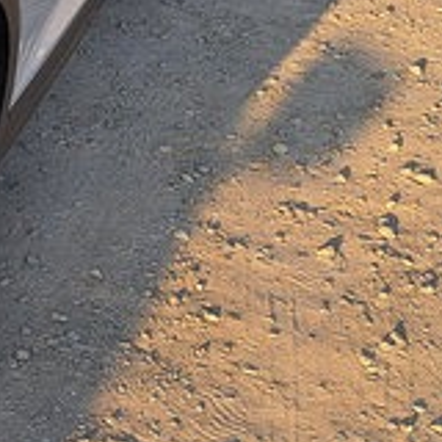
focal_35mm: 106
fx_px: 1531
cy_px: -61
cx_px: -635
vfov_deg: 15.9
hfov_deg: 12.6
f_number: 1.8
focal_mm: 5.23
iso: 50
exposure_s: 1/326
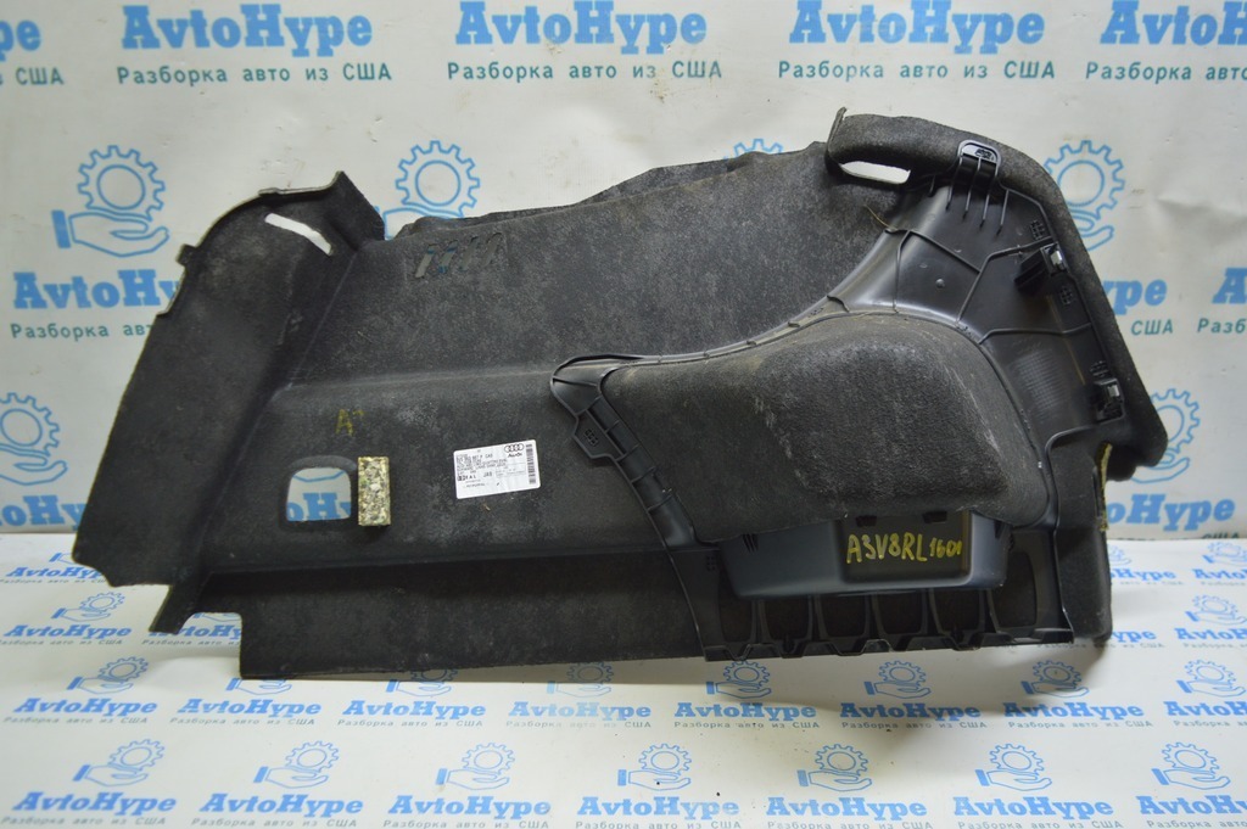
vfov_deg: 43.5
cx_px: 624
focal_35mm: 30
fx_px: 1038
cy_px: 414
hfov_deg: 62.0
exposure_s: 1/40
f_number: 3.5
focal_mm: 20
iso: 400
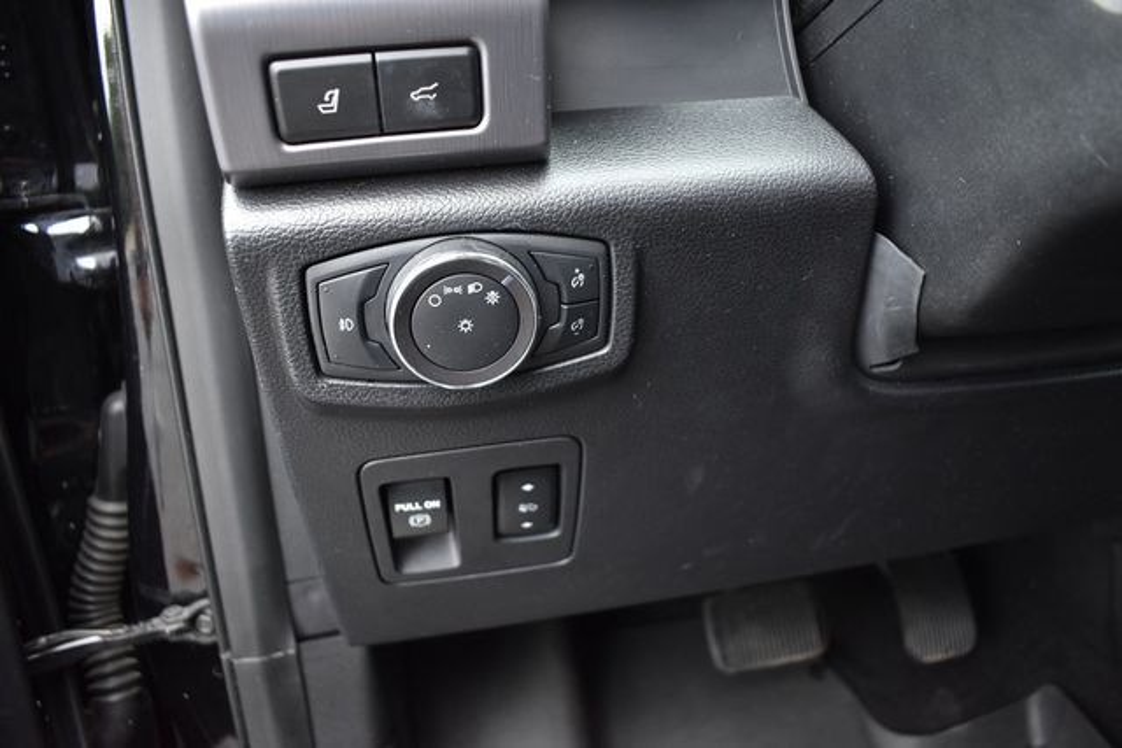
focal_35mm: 27
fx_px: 842
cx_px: 561
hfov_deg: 67.4
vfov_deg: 48.0
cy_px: 374
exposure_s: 1/200
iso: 800
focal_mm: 18
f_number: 3.5
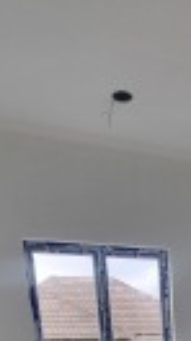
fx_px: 388
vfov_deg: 32.1
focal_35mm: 43
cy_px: 469
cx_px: 200
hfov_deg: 25.9
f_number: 2.2
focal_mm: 2.2
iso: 80
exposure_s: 1/100
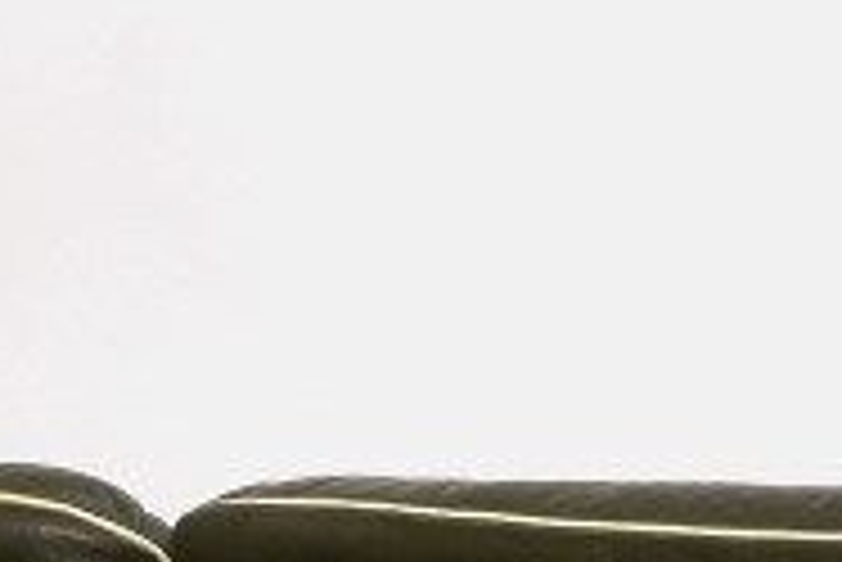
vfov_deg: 4.4
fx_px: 7326
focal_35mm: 313
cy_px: 958
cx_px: 315
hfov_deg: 6.6
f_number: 4
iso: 1000
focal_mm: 30.8
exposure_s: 1/45
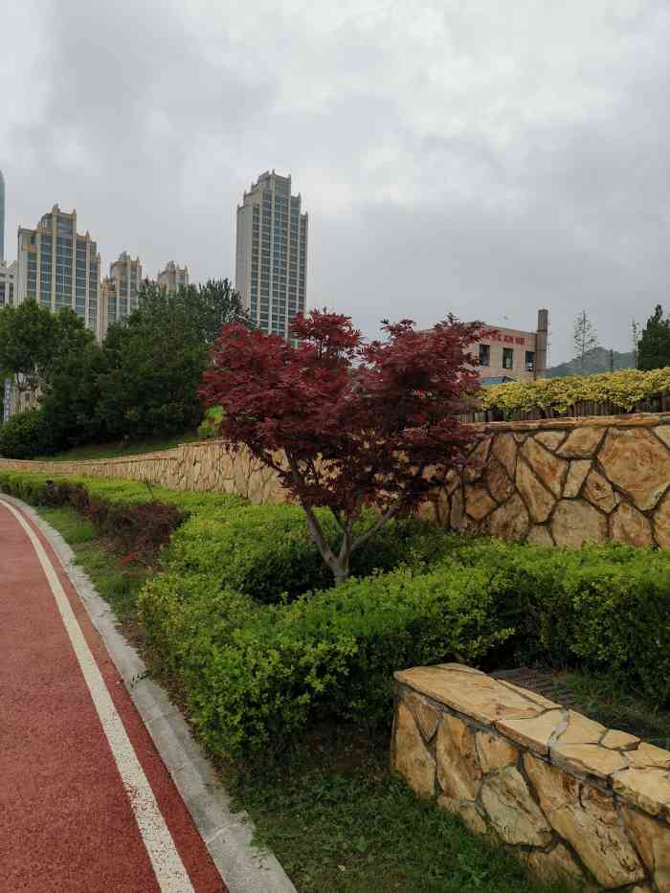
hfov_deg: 51.4
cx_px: 335
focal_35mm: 27
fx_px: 697
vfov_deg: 65.3
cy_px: 446
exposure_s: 1/625
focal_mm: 4.75
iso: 50
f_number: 1.8
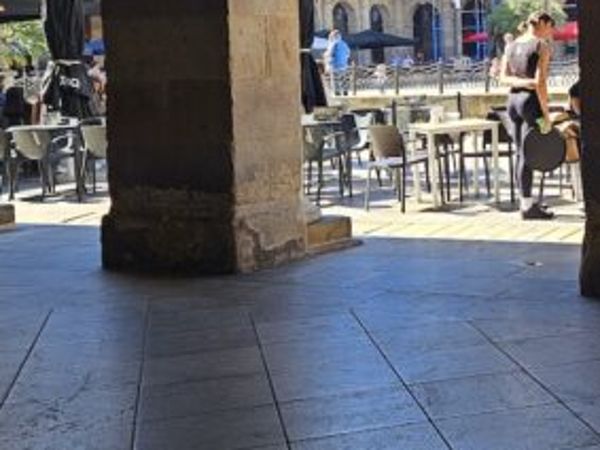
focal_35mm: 65
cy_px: 49
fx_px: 1126
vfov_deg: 22.1
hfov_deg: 28.1
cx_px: 594
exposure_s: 1/288
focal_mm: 5.4
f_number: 1.8
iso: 25
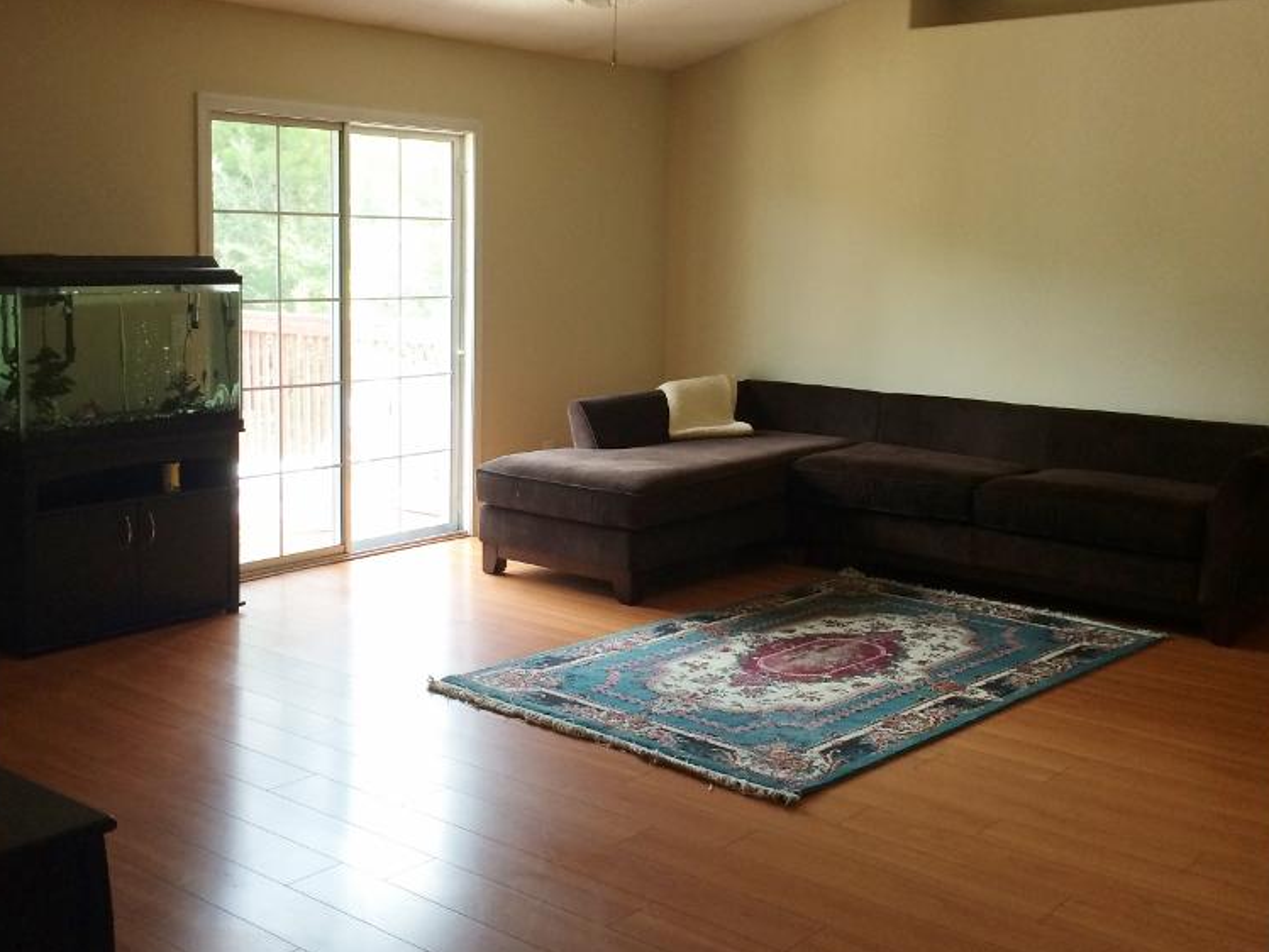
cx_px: 632
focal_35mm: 41
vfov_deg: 35.0
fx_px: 1503
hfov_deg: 45.8
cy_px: 374
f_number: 2.2
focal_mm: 4.12
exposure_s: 1/30
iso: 40
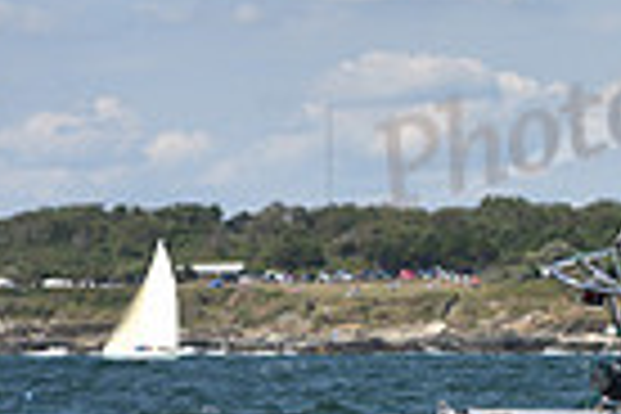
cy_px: 263
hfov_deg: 6.0
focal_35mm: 337
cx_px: 1246
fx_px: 5813
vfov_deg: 4.1
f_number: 5
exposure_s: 1/1000
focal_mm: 80
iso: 250
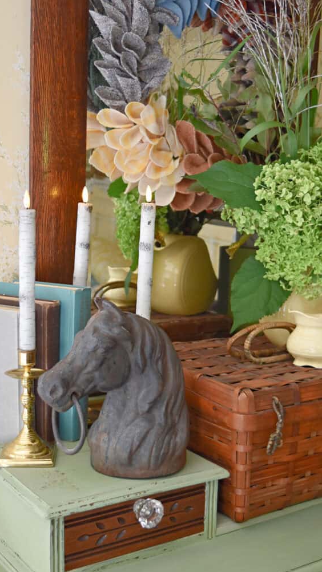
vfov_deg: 44.1
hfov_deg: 25.7
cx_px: 161
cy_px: 291
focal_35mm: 47
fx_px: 707
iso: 800
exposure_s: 1/60
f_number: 4.2
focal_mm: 29
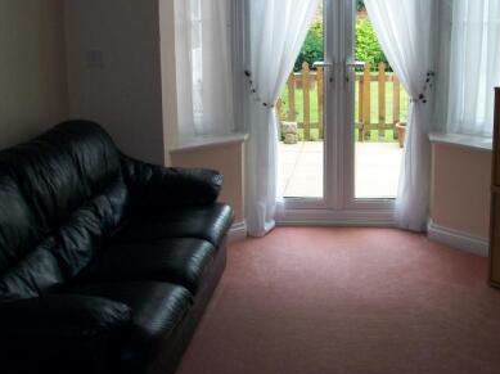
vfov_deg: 28.3
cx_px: 331
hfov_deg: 37.1
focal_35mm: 51
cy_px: 127
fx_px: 736
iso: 80
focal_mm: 5.7
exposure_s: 1/100
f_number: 2.8
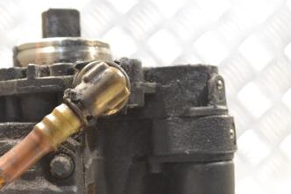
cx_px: 74
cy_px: 164
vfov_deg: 17.7
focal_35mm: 76
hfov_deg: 26.3
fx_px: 614
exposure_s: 1/200
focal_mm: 28
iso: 3200
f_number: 5.6
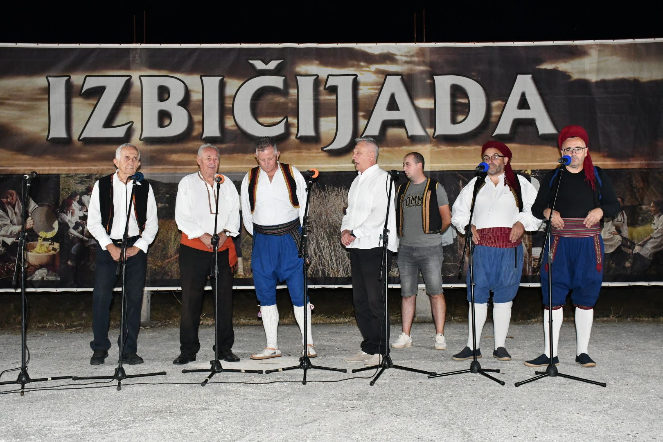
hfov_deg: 43.6
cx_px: 332
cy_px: 221
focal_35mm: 45
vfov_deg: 29.9
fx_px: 829
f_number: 7.1
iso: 3200
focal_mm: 30
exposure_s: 1/60
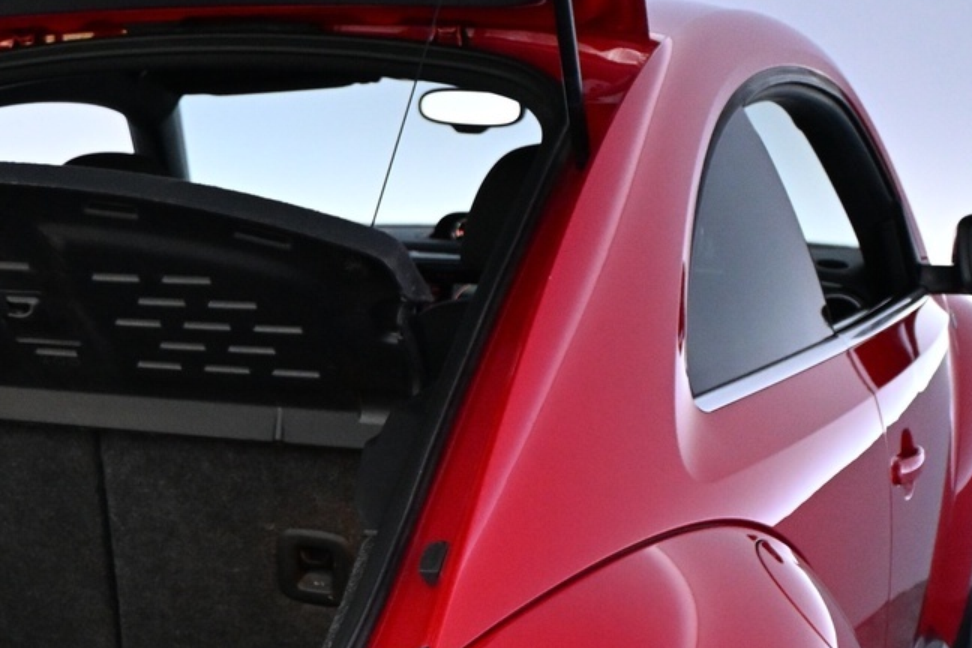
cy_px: 634
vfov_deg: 17.8
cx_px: -57
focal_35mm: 75
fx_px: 2025
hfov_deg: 25.3
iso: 2000
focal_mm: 20
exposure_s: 1/125
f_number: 3.8
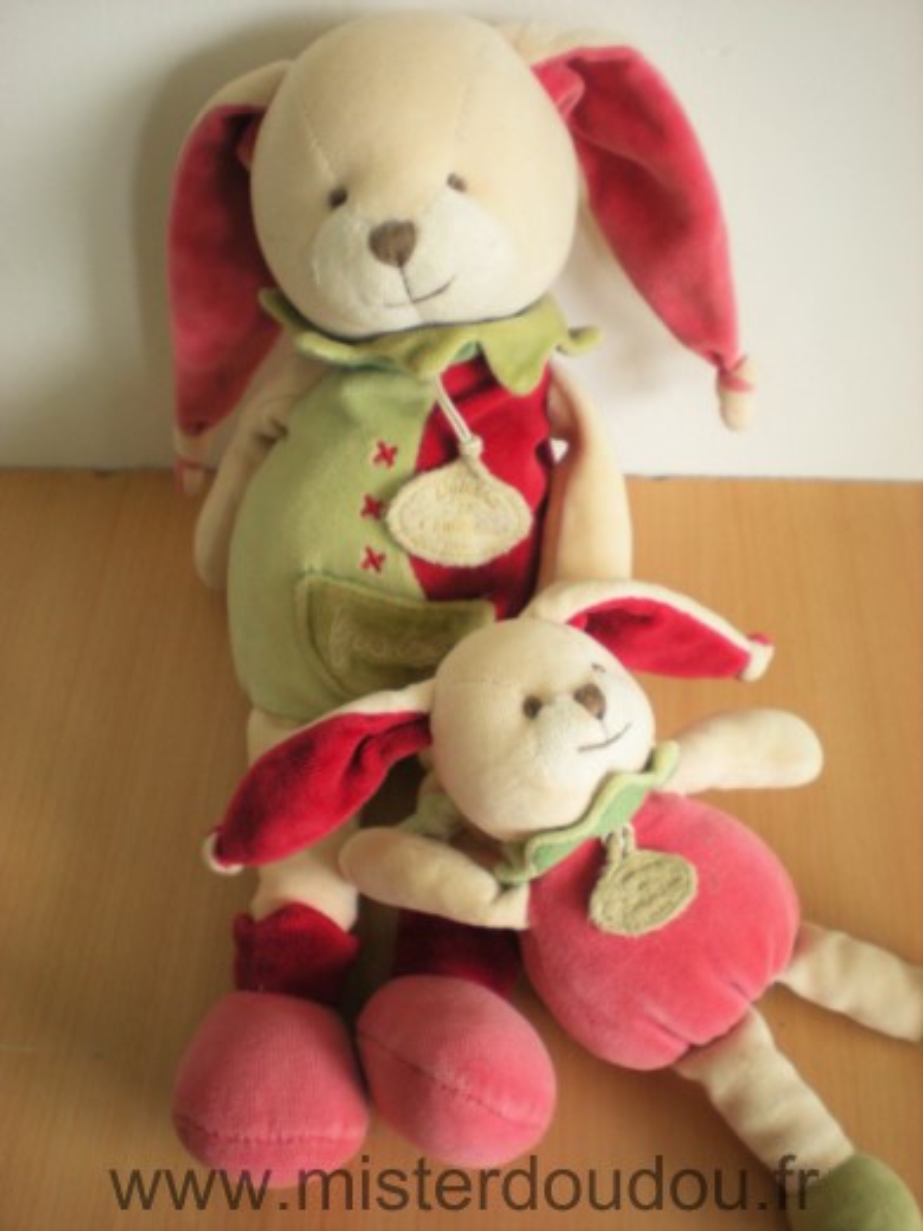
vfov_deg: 49.0
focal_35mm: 38
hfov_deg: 37.7
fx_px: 1351
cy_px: 616
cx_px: 462
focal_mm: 6.3
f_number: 3.1
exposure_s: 1/26
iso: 200
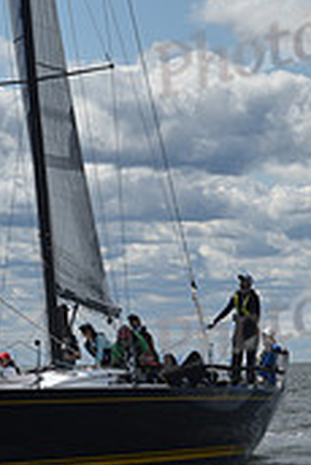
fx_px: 3052
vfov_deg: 8.6
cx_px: 15
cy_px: -73
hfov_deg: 5.8
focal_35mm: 236
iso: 250
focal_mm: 70
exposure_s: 1/800
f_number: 13
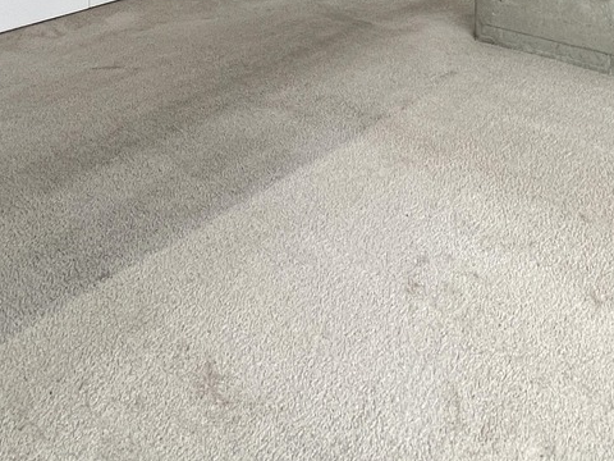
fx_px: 692
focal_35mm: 39
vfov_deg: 26.7
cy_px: -227
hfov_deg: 47.7
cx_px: 347
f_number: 1.8
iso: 200
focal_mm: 1.57
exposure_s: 1/99
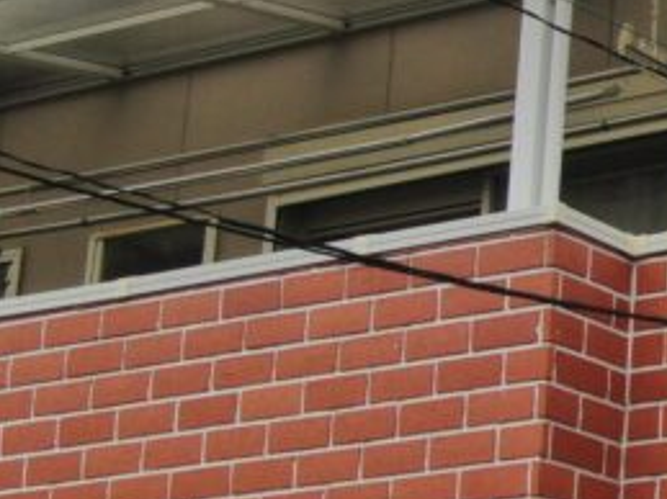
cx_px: 1282
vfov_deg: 11.0
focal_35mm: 135
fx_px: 2600
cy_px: 327
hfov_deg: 12.9
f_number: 3.3
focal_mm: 5.94
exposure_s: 1/800
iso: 100
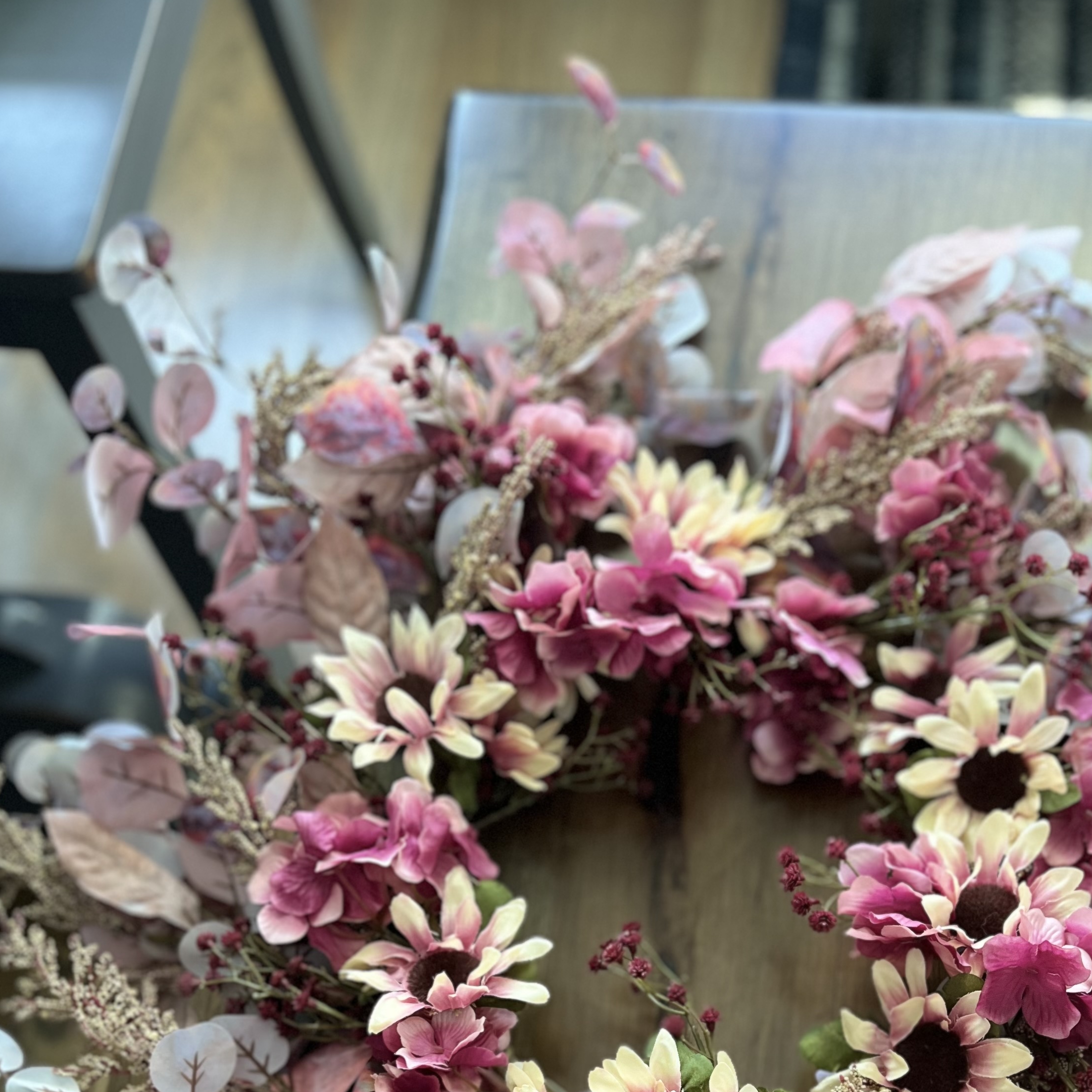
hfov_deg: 39.8
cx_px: 676
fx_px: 1499
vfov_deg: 37.3
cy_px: 993
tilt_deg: -70.0
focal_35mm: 42
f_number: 1.5
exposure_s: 1/80
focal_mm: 5.7
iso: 125
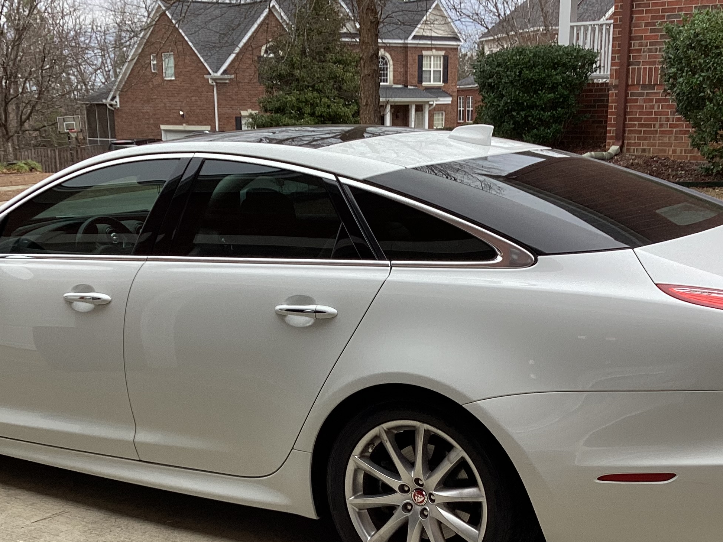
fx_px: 1086
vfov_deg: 27.5
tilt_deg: -18.6
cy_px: 425
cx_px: 332
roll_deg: +0.4
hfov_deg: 36.8
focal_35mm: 52
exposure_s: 1/190
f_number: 2.4
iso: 25
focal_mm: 3.3
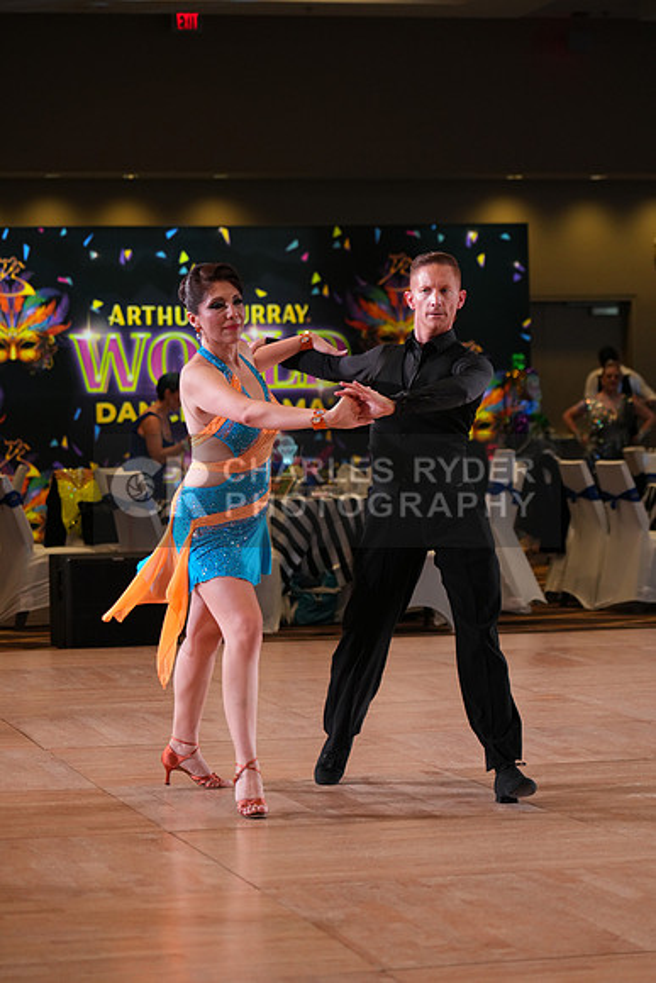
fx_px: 2868
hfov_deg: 13.0
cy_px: 492
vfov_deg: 19.5
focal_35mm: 105
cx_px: 328
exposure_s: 1/400
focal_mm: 105
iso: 2000
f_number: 4
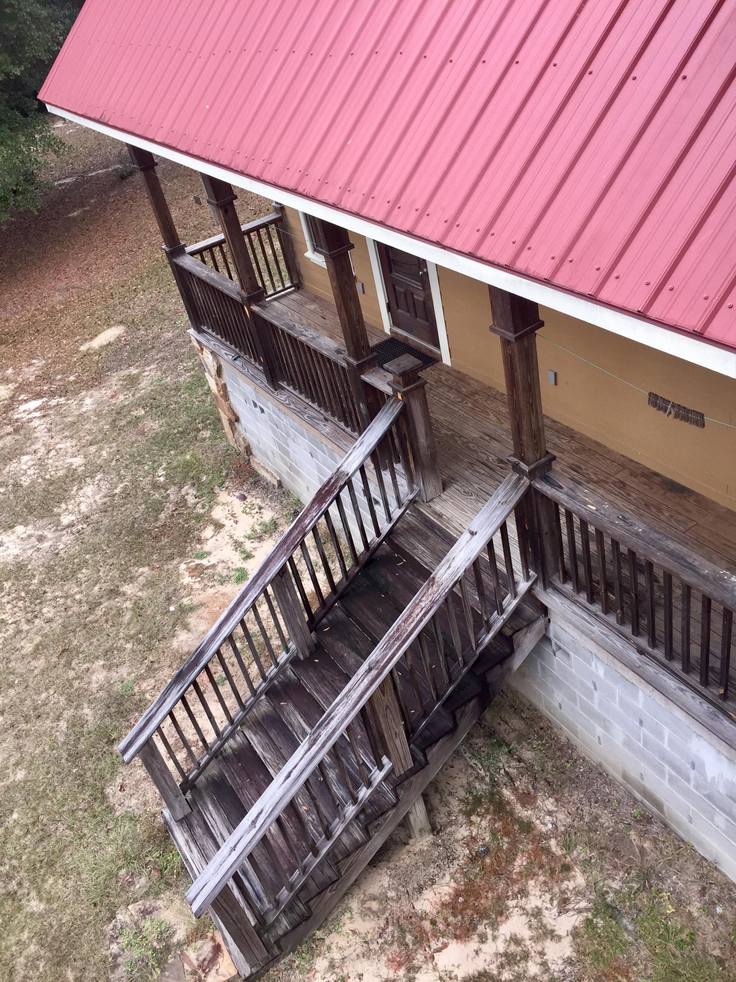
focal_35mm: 29
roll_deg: +13.3
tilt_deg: -36.6
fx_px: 822
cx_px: 368
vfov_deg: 61.7
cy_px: 491
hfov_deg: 48.2
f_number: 2.2
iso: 50
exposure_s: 1/120
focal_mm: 4.15
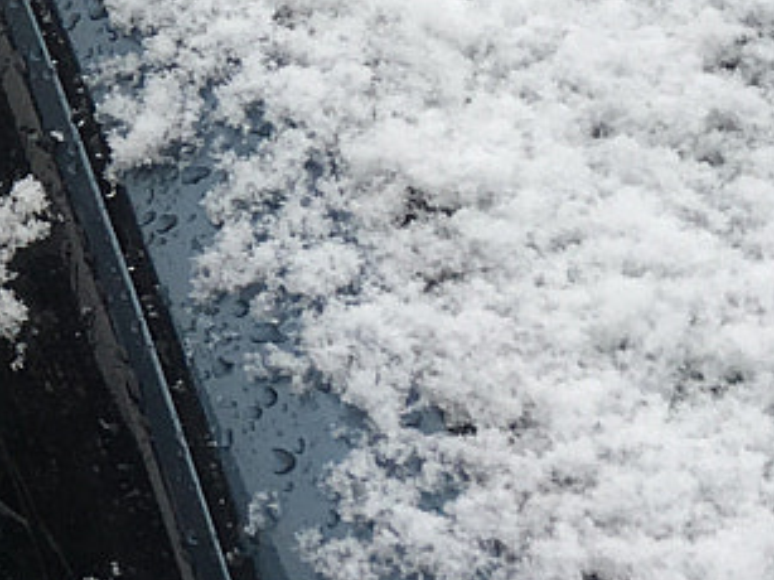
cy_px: -275
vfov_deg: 9.6
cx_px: -671
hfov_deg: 11.9
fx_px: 3375
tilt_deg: -8.9
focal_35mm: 151
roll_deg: -1.1
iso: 25
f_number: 2.2
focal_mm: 4.15
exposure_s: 1/351
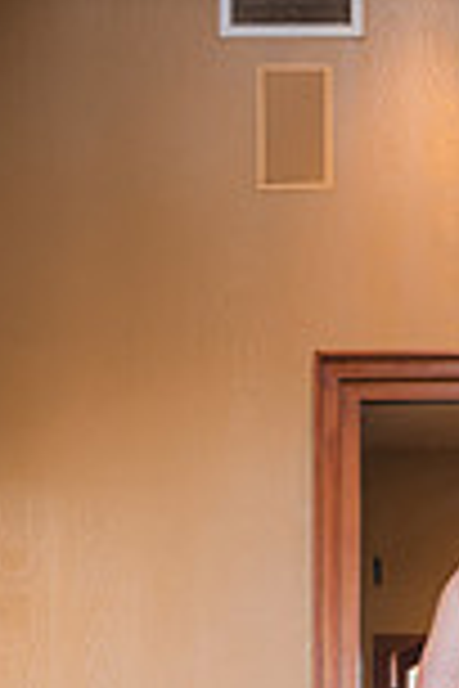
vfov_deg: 28.2
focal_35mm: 53
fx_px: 1014
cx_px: 544
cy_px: 971
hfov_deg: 23.4
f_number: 2.8
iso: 1250
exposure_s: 1/320
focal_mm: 18
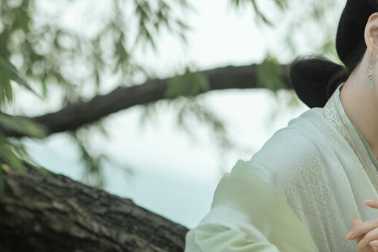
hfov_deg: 10.3
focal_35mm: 199
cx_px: 256
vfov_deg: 6.9
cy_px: 241
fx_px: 2089
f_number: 2
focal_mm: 85
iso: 100
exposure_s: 1/1250
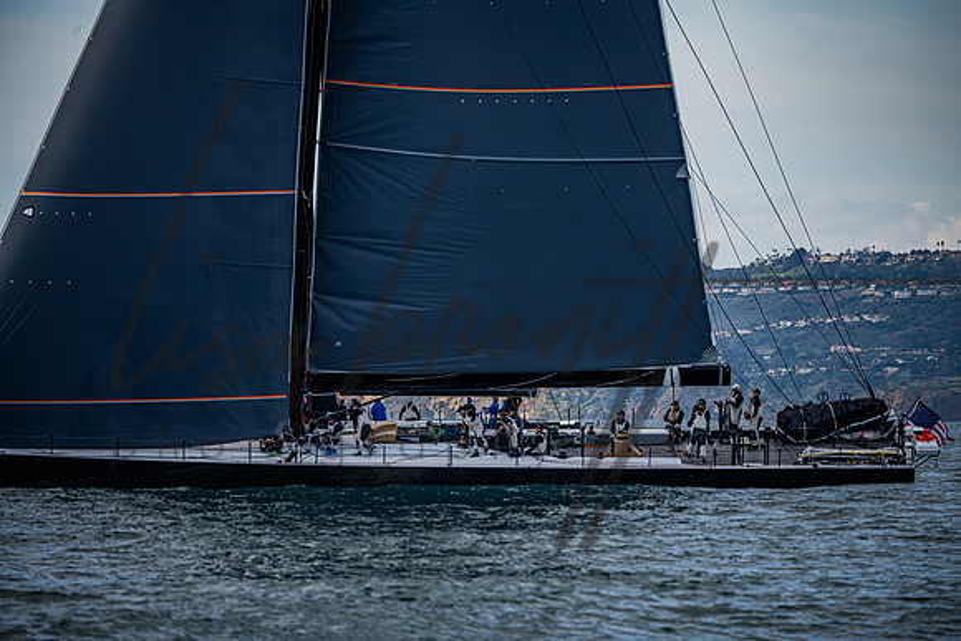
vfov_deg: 4.6
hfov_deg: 6.9
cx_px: 480
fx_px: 8010
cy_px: 320
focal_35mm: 300
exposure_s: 1/2000
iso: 400
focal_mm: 300
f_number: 5.6
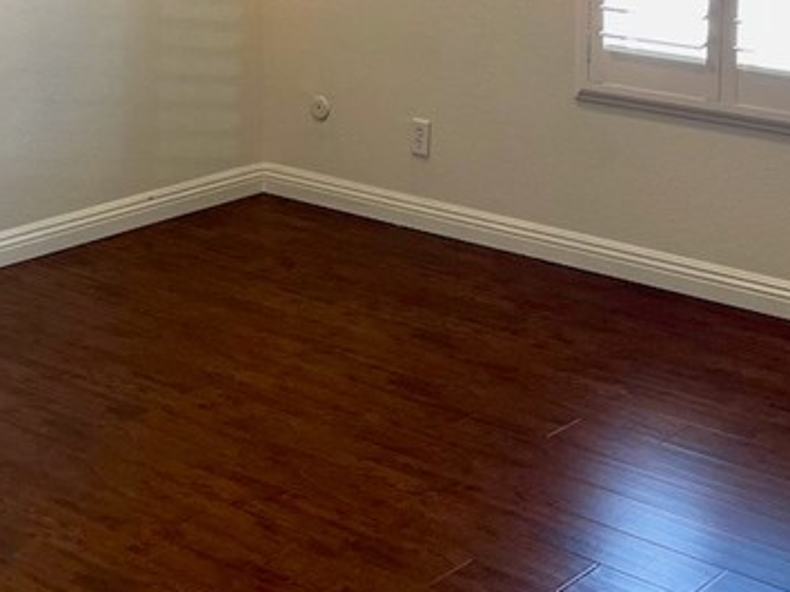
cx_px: 407
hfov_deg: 26.0
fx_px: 1711
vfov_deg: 19.0
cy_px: -18
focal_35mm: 75
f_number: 1.6
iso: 80
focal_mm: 4.2
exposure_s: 1/120
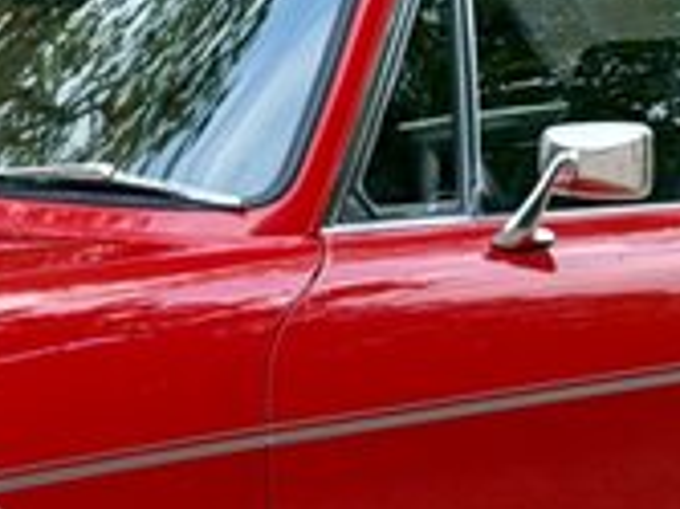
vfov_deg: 6.3
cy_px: 867
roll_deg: -0.2
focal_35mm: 230
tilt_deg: -10.8
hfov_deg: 8.6
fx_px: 4515
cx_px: 102
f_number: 1.78
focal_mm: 6.76
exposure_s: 1/121
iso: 50
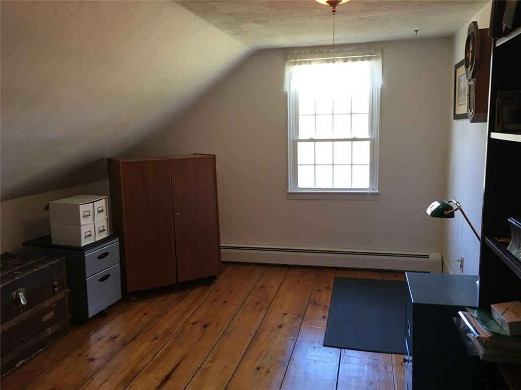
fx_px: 436
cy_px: 195
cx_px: 260
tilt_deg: -7.3
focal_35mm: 29
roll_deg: +0.7
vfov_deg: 48.2
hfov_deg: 61.7
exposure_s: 1/30
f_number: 2.2
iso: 40
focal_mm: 4.15
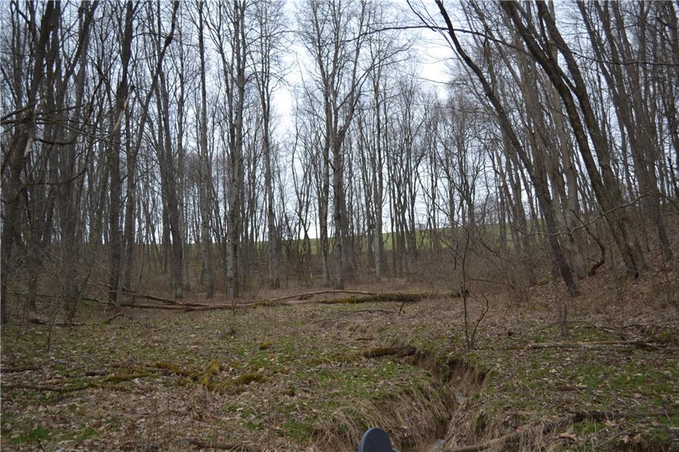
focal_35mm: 36
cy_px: 226
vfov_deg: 36.8
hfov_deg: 53.1
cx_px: 340
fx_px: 679
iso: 100
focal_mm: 24
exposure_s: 1/320
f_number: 4
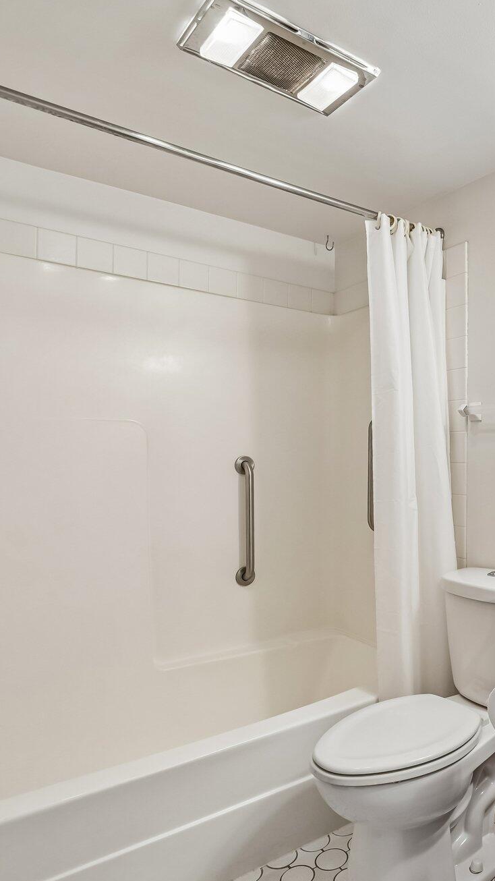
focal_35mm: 23
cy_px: 456
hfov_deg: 43.1
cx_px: 486
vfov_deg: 78.7
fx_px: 537
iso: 400
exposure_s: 1/50
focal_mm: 14
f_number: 3.5
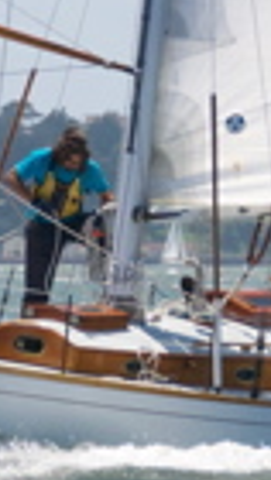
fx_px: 8770
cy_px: -7
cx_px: 252
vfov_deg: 3.1
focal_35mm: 688
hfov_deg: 1.8
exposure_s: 1/3200
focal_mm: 105
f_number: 5.6
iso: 800
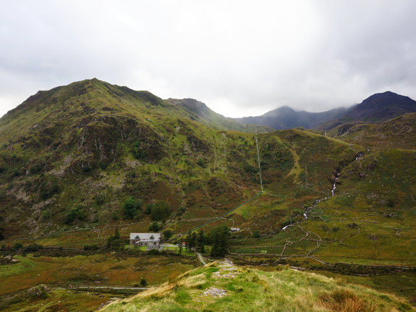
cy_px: 153
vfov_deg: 51.4
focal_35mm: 27
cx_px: 229
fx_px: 324
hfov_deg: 65.2
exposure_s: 1/60
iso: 100
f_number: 6.3
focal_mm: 16
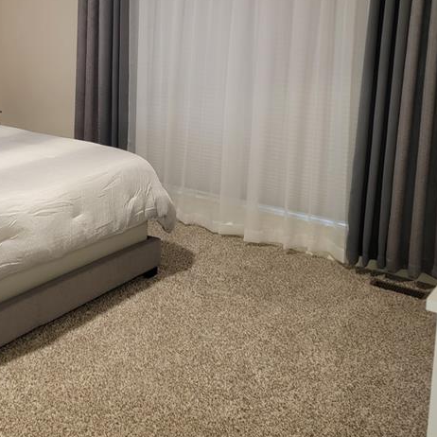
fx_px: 671
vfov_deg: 35.1
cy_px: 99
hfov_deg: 34.8
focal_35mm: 47
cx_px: 78
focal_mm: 6.7
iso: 320
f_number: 1.8
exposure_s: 1/40
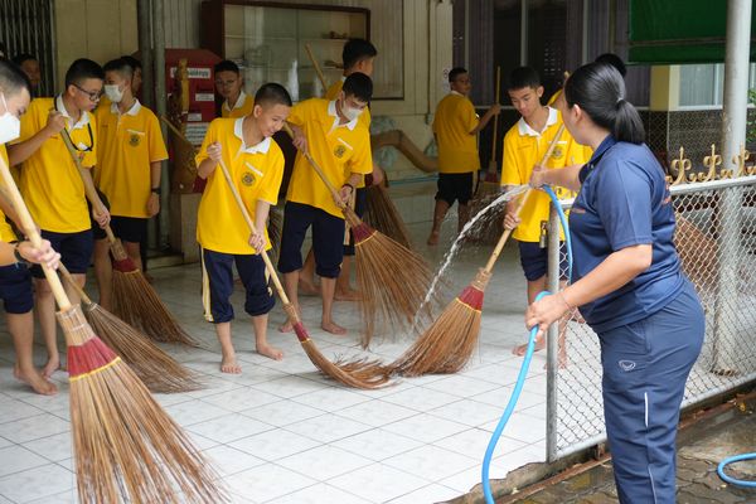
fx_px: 1008
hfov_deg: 41.1
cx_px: 378
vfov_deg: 28.1
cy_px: 252
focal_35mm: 48
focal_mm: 32
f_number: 5
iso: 500
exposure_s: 1/160
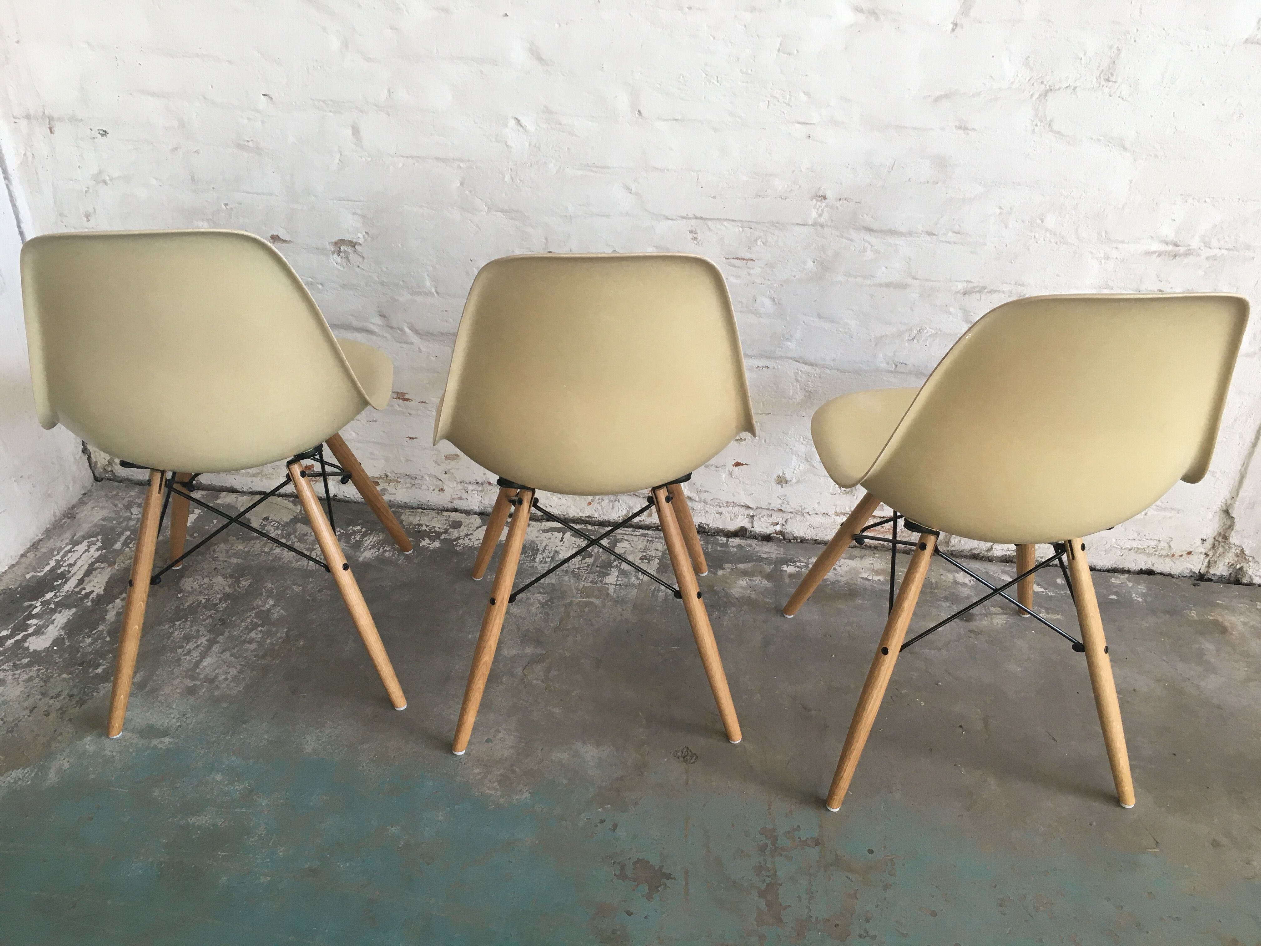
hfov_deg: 61.7
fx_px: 1056
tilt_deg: -32.4
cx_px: 630
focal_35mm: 29
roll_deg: -0.6
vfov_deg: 48.2
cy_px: 473
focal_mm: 4.15
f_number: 2.2
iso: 32
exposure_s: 1/33
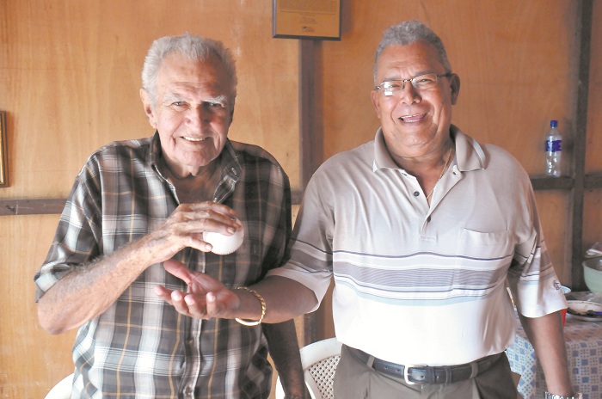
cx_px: 301
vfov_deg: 34.1
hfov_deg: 49.6
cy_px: 200
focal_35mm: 39
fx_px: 651
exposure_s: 1/125
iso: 1600
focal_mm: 26
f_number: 4.5
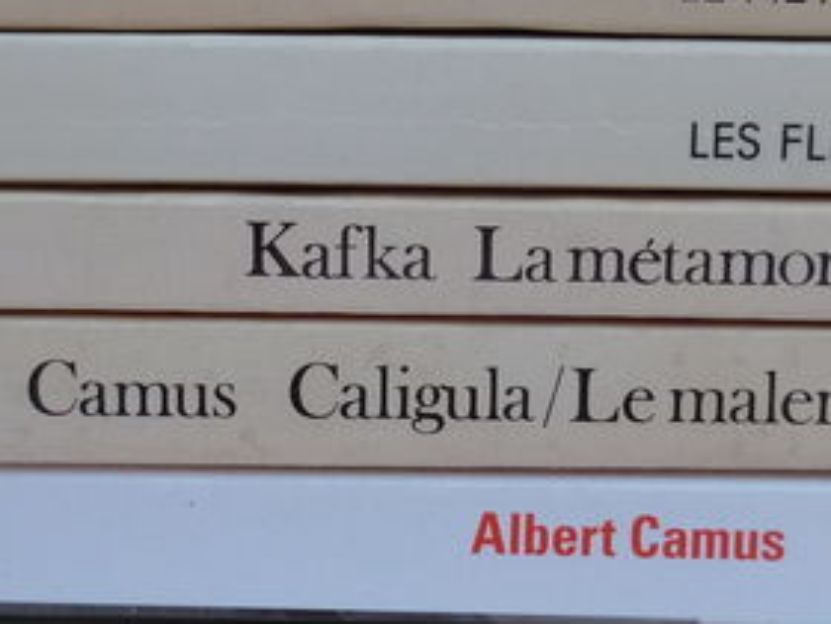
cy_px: 247
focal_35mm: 100
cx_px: 368
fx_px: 2401
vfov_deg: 14.8
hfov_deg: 19.6
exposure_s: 1/125
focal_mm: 5
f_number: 3.3
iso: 200
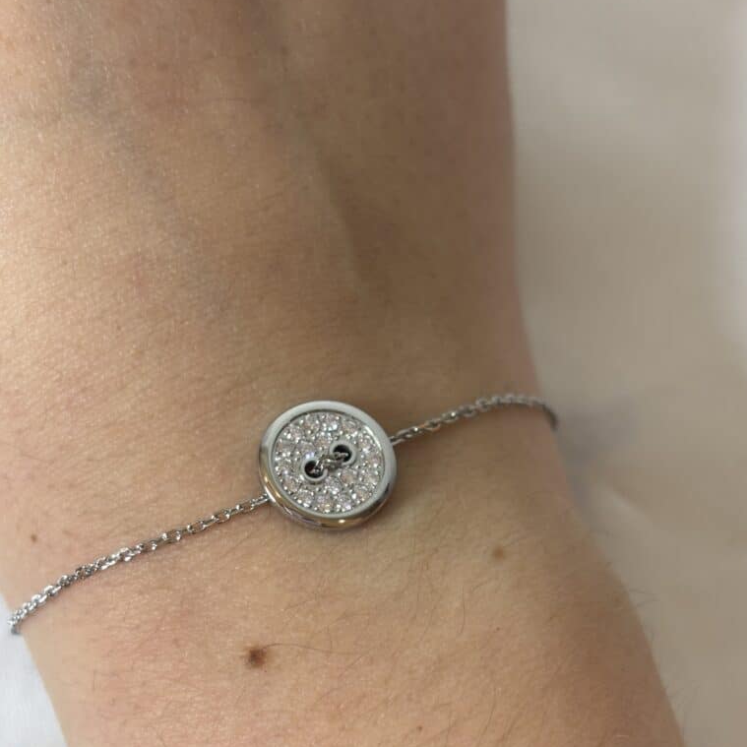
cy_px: 491
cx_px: 377
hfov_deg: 27.7
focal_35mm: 62
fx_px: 1514
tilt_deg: -77.9
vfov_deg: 27.6
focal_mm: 5.96
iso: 40
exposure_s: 1/50
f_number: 1.6
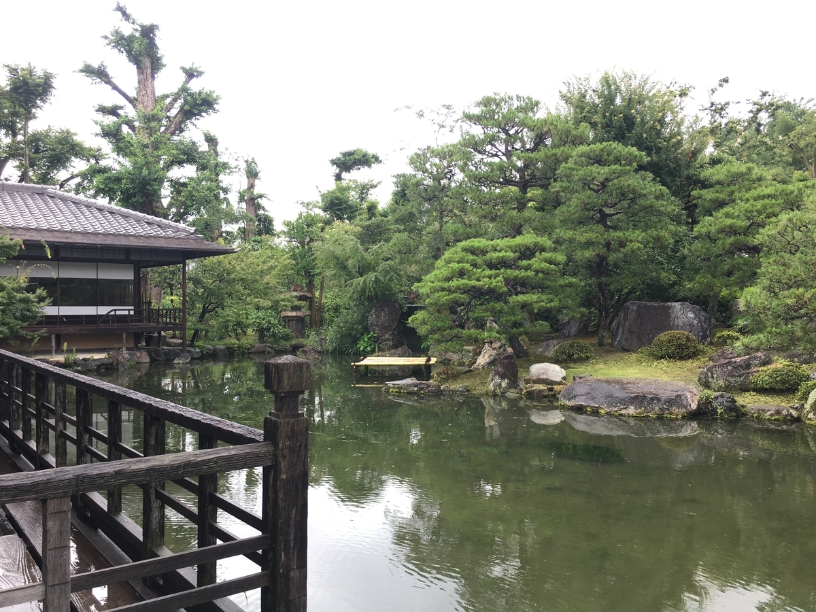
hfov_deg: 61.7
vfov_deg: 48.2
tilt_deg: +0.9
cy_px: 306
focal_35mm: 29
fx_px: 684
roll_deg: +0.1
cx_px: 408
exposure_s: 1/125
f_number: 2.2
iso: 25
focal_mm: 4.15
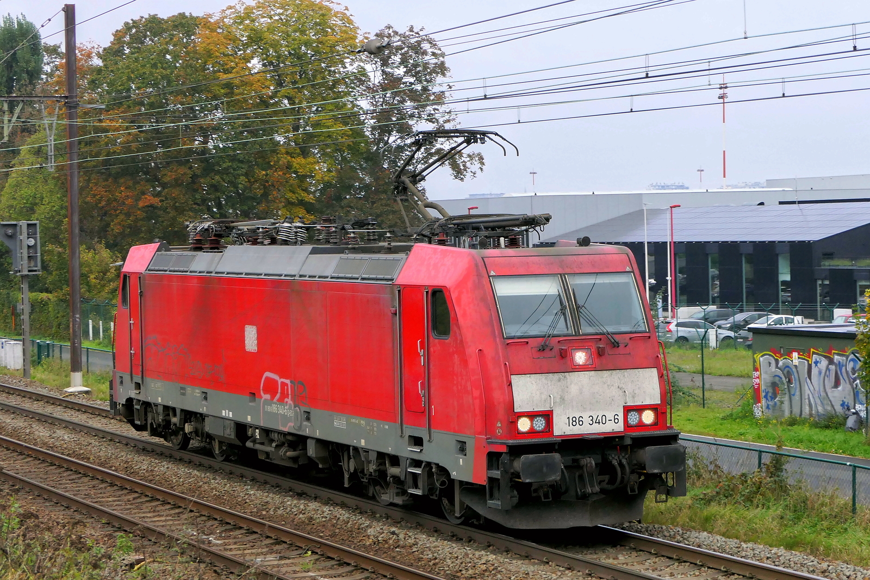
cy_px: 290
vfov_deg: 17.7
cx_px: 435
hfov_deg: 26.3
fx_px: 1860
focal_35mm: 77
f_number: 5.6
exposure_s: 1/800
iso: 500
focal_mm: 28.4
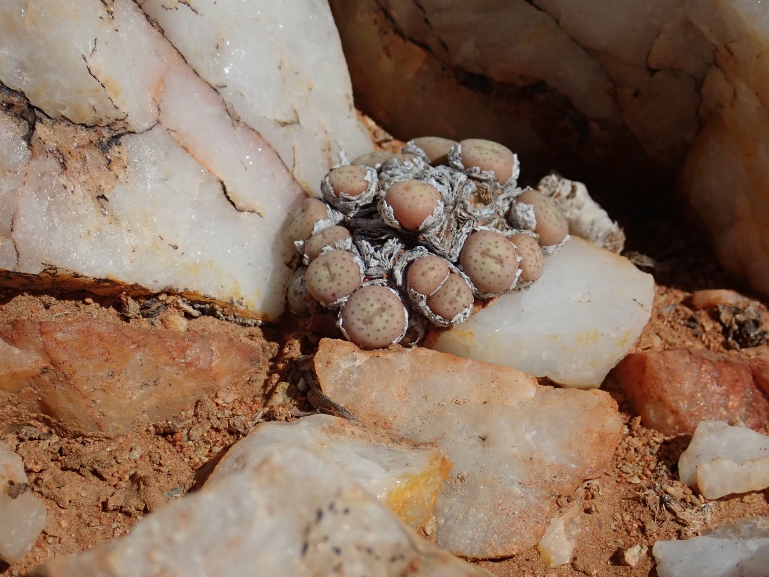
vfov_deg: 19.9
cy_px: 288
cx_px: 384
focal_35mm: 74
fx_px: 1644
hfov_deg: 26.3
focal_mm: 13.47
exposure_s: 1/320
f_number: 16
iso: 250
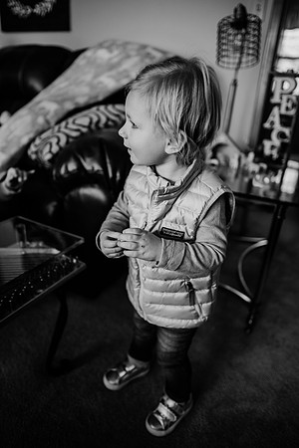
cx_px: 150
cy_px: 224
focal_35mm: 24
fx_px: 299
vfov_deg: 73.7
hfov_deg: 53.1
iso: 640
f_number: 1.8
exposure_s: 1/200
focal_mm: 24
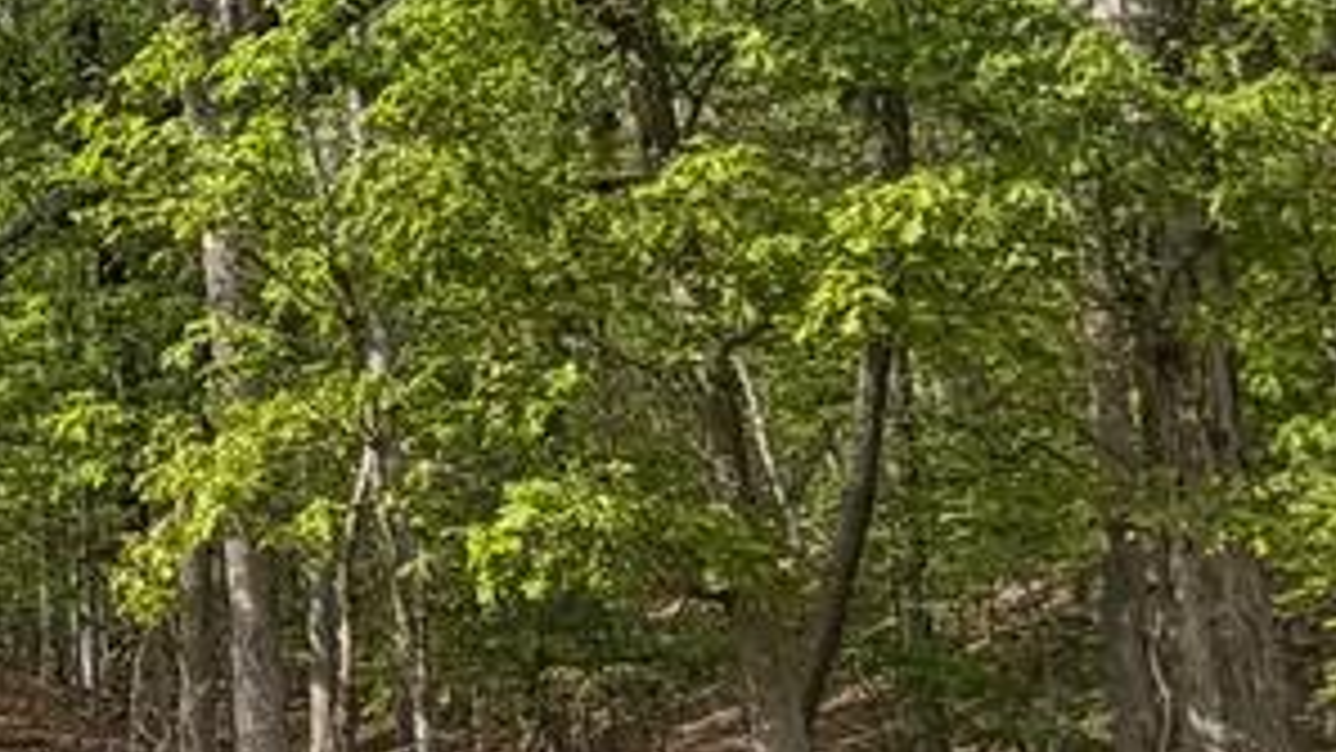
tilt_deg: +17.4
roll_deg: -0.1
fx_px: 2621
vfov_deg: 16.3
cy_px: 324
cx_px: -742
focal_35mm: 74
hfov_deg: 22.6
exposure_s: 1/672
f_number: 2.2
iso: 40
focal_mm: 2.22
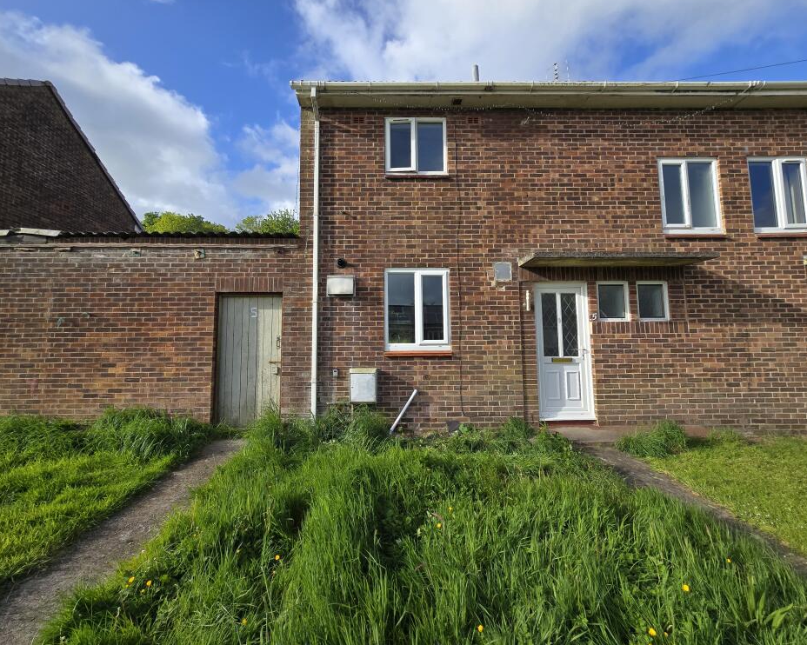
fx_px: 334
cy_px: 312
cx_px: 386
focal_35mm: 14
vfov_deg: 87.9
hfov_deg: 100.7
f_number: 2.2
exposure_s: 1/1429
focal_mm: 2.2
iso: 50
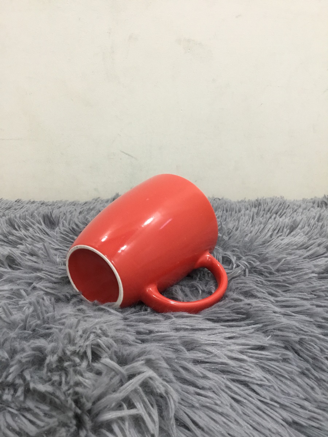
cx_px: 164
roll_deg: +0.6
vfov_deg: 58.4
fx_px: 392
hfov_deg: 45.4
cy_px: 218
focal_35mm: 31
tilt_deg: -18.5
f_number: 2.4
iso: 160
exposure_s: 1/33
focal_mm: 3.3
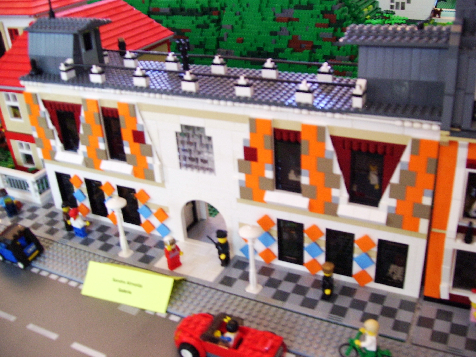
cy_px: 178
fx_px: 495
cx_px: 238
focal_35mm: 36
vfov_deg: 39.7
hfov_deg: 51.4
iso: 160
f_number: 2.7
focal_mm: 6
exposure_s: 1/10
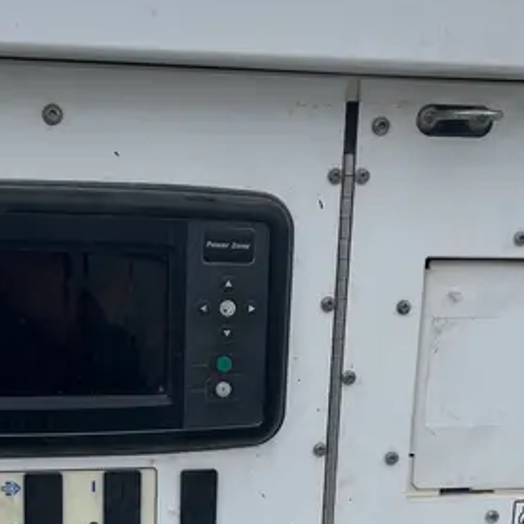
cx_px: 216
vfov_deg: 27.3
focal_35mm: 61
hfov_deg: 28.1
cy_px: 457
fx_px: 1045
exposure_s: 1/1129
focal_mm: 5.1
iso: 50
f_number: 1.6
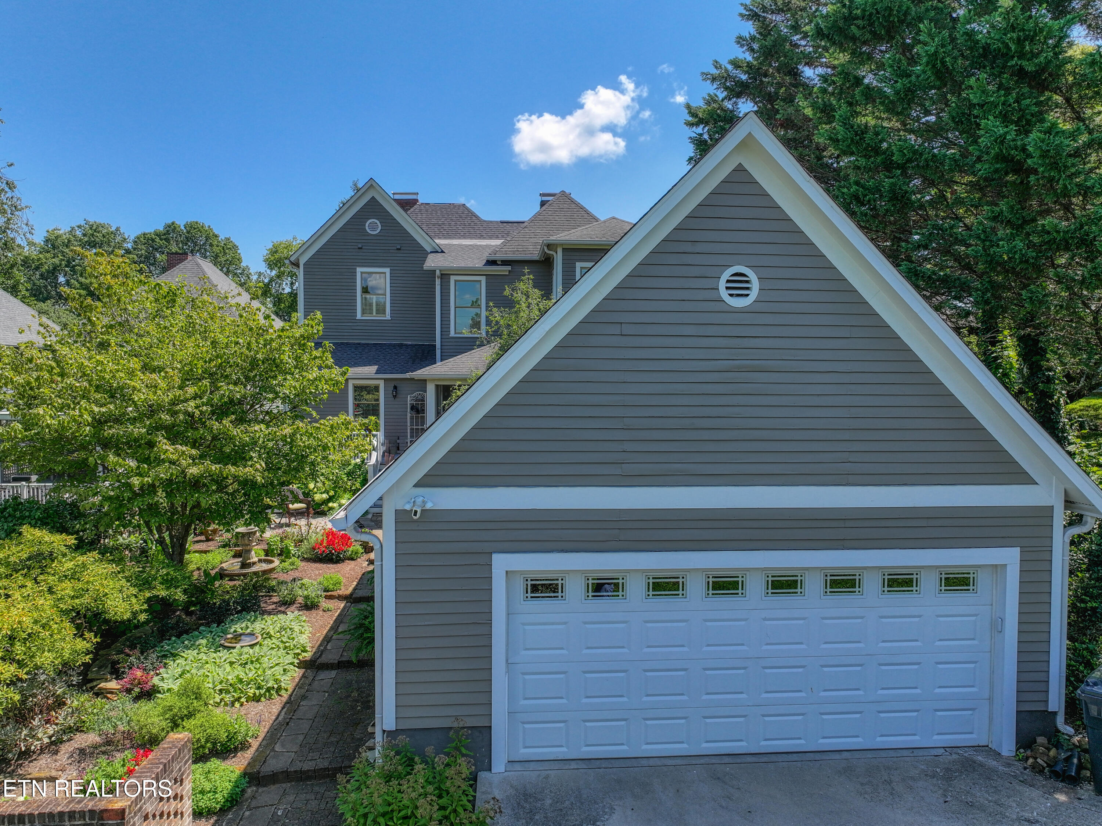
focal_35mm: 24
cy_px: 413
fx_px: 764
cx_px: 551
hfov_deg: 71.6
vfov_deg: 56.8
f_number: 2.8
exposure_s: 1/2000
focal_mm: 12.3
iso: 180
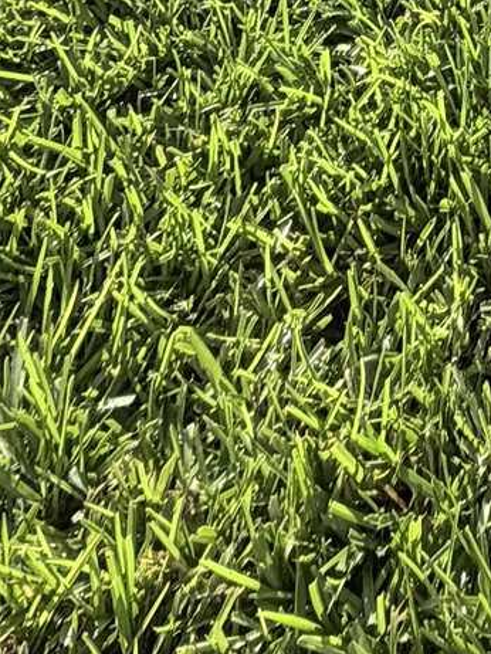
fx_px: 1323
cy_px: -705
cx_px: 964
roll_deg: -1.2
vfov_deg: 17.7
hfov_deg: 16.4
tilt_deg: -10.3
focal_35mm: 70
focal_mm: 2.22
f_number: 2.2
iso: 32
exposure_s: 1/970
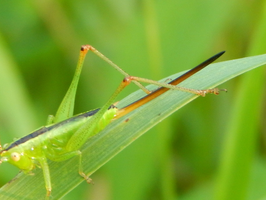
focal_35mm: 392
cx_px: 90
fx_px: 3014
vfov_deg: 3.8
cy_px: 107
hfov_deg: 5.1
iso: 140
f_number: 5.7
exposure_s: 1/30
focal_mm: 50.1
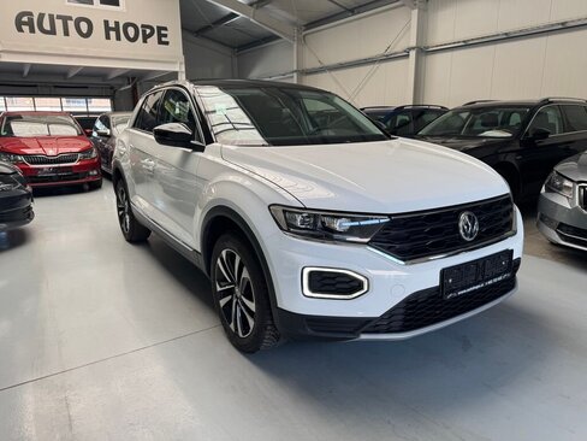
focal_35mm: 24
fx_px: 407
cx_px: 294
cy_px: 220
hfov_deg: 71.6
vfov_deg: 56.8
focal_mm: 6.76
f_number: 1.78
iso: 64
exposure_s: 1/153
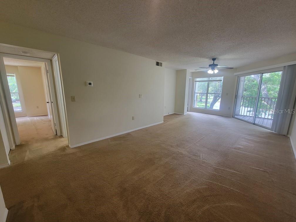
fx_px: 111
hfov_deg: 106.2
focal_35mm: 13
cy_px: 111
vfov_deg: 89.9
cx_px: 148
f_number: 2.2
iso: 200
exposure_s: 1/60
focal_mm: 2.2
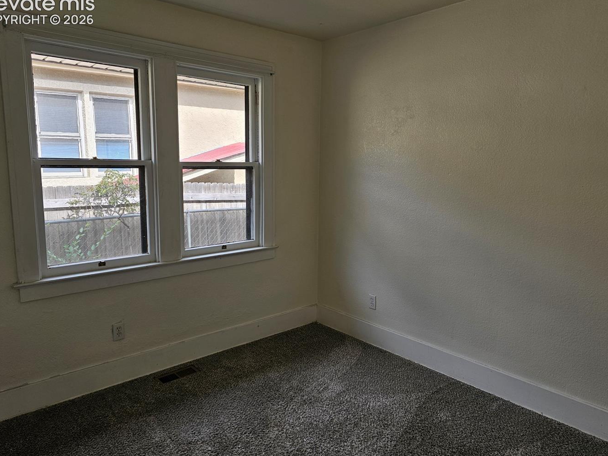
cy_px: 215
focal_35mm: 25
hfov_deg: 69.4
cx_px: 299
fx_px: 439
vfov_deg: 54.9
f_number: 1.7
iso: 40
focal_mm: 6.3
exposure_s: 1/207
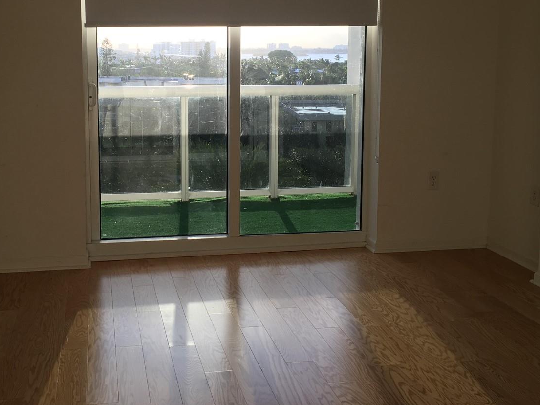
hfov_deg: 44.4
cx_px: 198
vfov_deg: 33.9
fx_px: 655
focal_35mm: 42
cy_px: 125
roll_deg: -0.2
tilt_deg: -6.4
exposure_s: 1/148
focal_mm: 4.15
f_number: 2.2
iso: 25
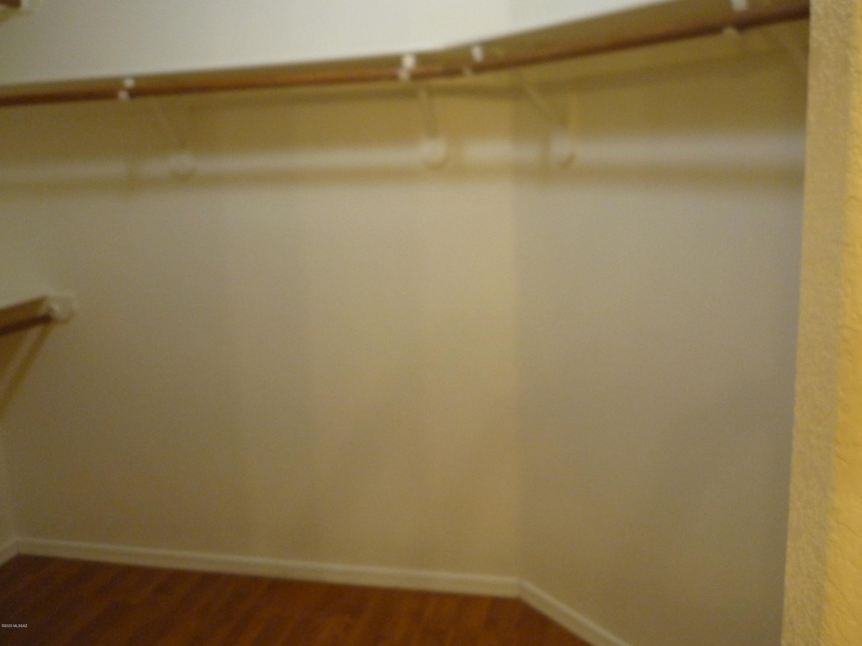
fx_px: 822
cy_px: 323
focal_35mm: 33
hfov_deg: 55.4
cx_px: 431
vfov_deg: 42.9
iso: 400
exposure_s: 1/30
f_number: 2.8
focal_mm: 5.5
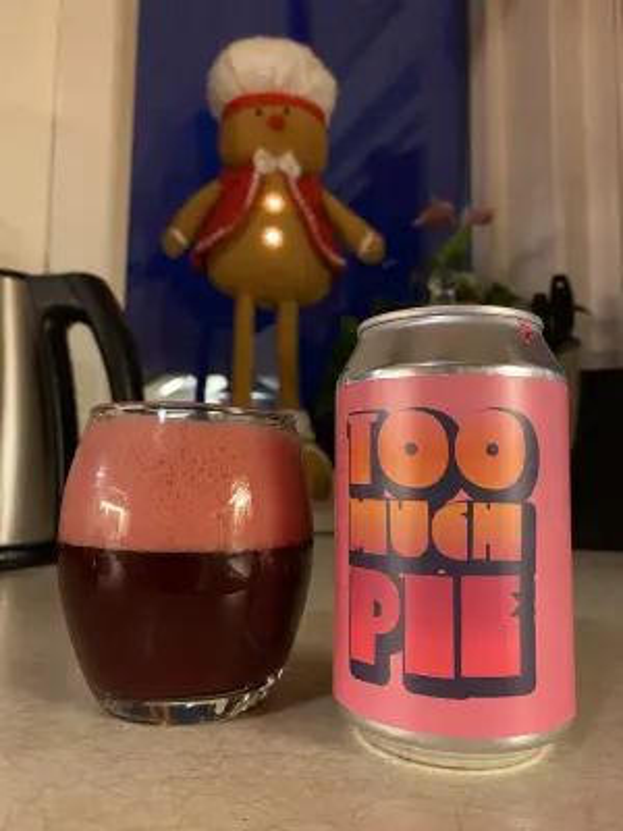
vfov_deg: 67.3
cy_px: 416
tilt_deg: +5.7
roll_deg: -1.1
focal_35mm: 26
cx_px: 312
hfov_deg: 53.1
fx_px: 624
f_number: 1.8
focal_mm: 4.25
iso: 500
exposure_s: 1/25
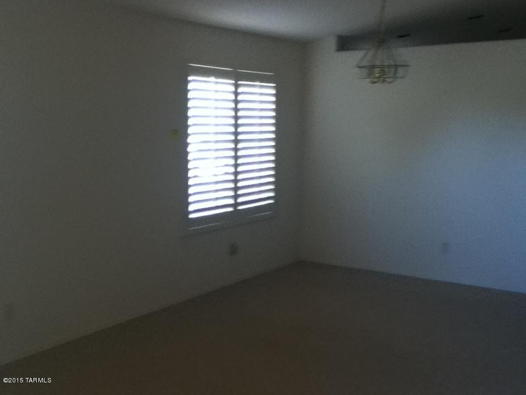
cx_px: 263
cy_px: 198
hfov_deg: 56.8
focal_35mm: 32
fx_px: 486
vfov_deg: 44.2
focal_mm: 3.85
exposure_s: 1/30
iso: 125
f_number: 2.4
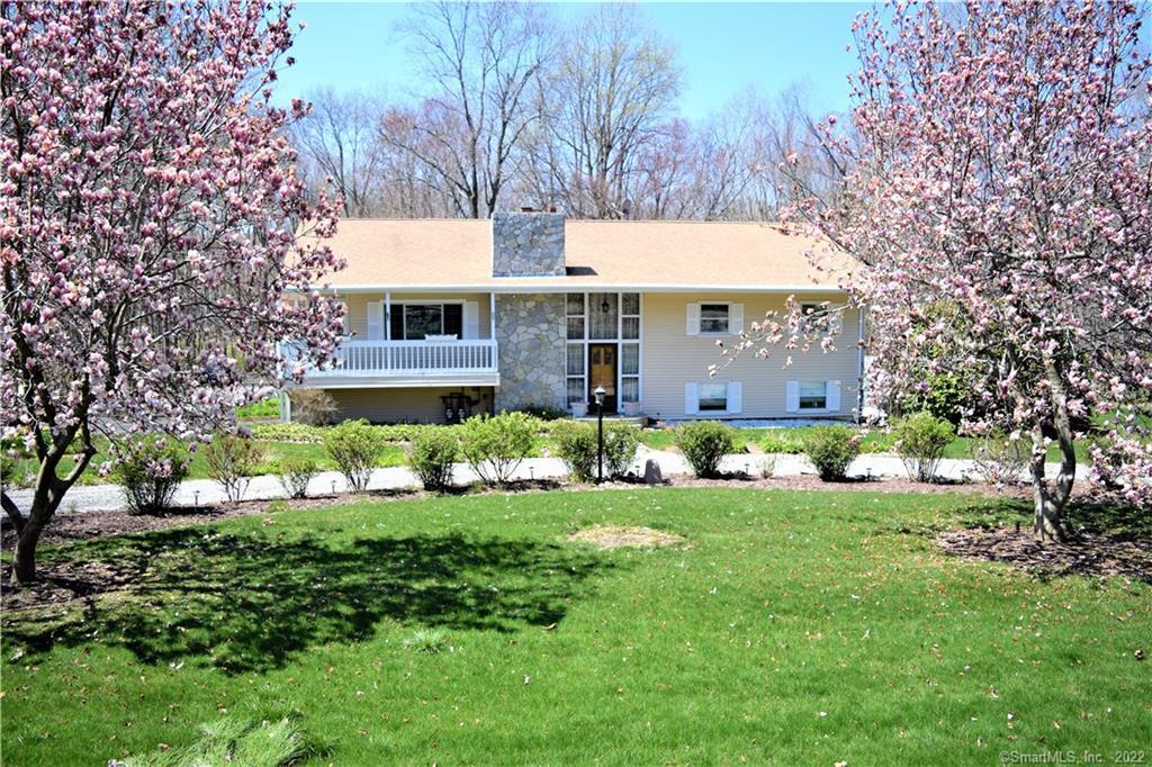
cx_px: 576
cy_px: 384
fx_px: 864
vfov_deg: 47.9
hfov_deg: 67.4
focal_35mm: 27
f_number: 3.5
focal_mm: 18
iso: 100
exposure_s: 1/800
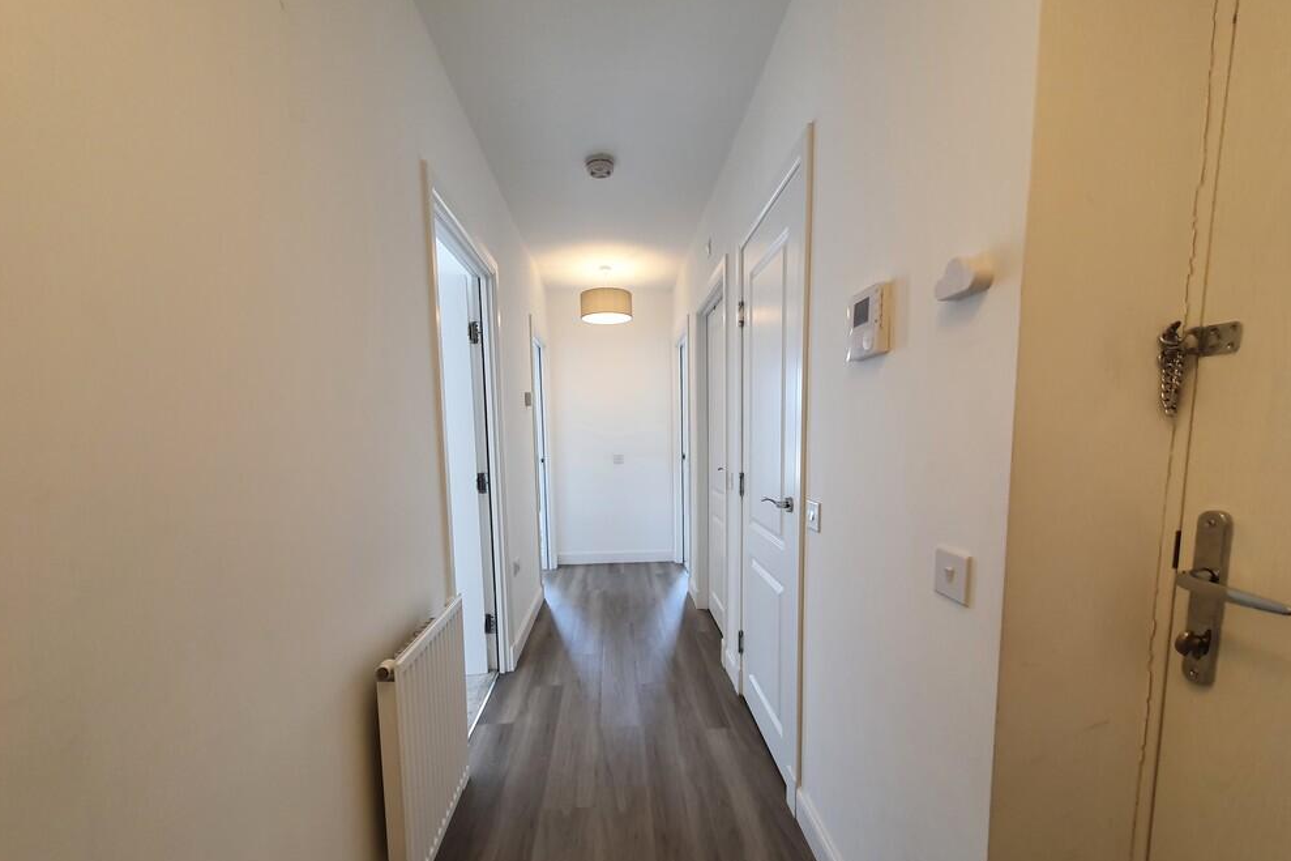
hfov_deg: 104.3
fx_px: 502
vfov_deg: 80.7
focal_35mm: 14
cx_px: 634
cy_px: 494
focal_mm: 1.8
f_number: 2.2
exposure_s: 1/50
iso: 160
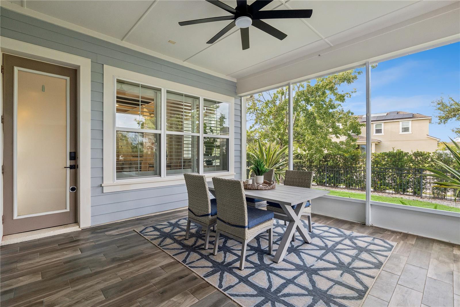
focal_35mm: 16
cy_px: 154
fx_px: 204
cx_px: 230
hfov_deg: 96.7
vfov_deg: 73.7
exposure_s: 1/15
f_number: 14
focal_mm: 16
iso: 500
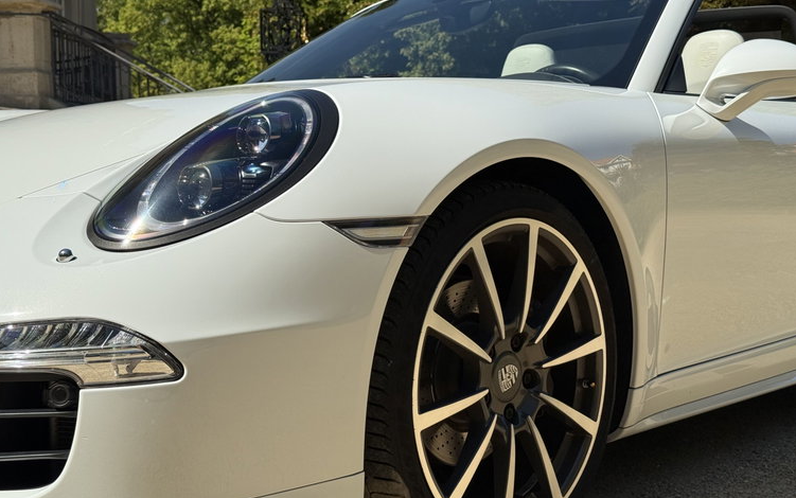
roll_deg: +0.2
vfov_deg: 24.9
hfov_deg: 38.9
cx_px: 404
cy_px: 254
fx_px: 1128
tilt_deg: -4.3
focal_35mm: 52
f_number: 1.78
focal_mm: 6.76
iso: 64
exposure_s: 1/2342
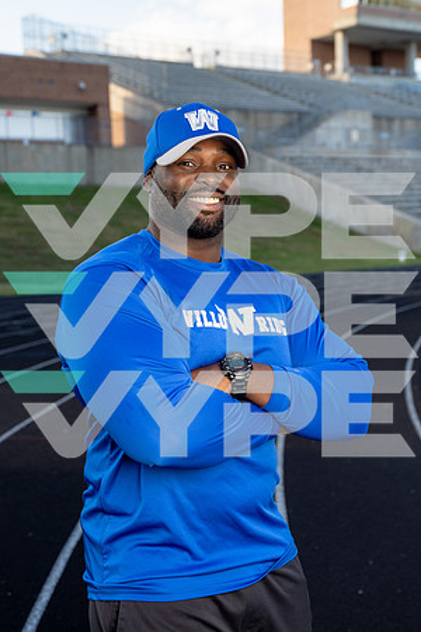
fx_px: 1017
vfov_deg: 34.5
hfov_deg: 23.4
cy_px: 316
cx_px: 210
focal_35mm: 58
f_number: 5.6
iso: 320
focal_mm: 58
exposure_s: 1/250
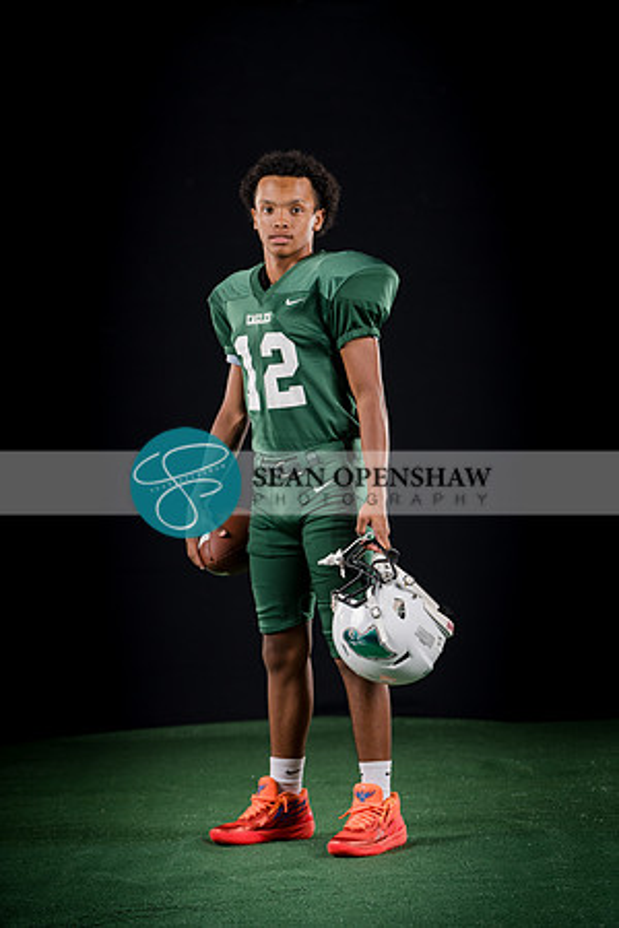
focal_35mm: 98
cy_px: 464
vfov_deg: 20.8
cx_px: 310
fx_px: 2527
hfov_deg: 14.0
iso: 200
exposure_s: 1/160
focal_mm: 98
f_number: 4
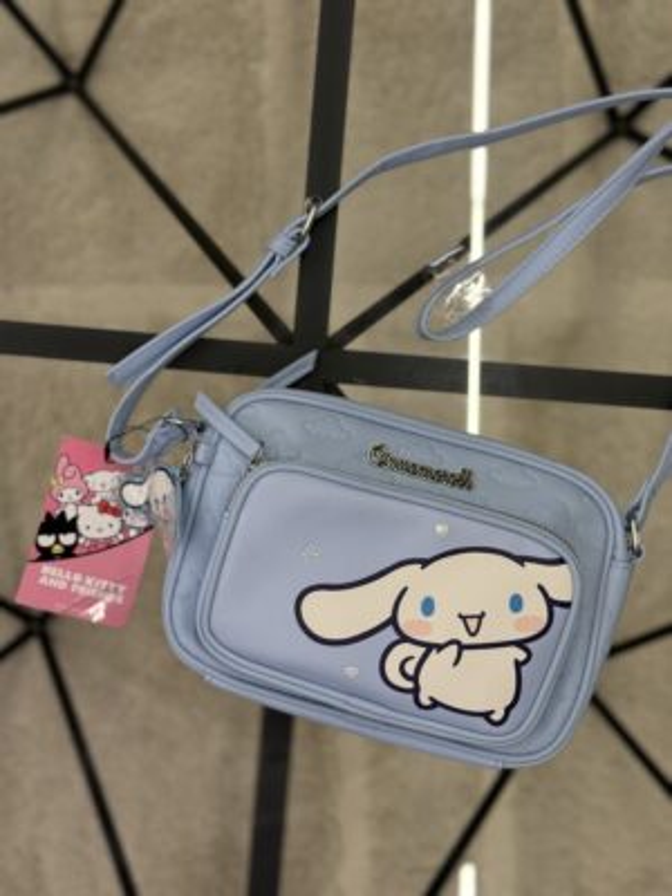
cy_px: 448
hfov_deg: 30.3
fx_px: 1242
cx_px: 336
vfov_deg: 39.7
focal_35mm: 48
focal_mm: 6.76
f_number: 1.78
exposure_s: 1/100
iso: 160
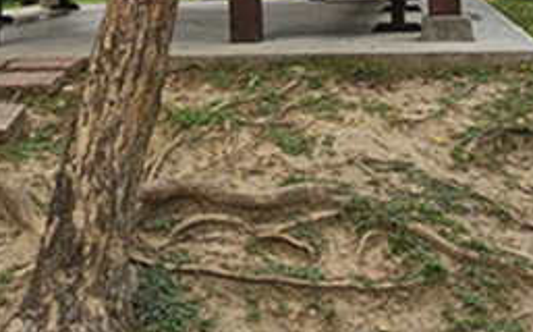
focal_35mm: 55
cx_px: 222
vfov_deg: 21.3
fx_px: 798
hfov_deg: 36.8
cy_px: -95
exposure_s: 1/784
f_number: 2.2
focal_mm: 2.2
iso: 50
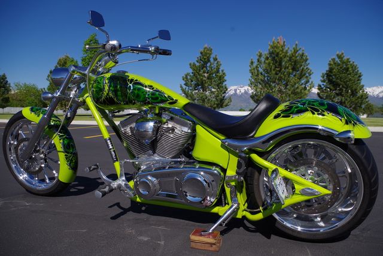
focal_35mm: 27
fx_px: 287
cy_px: 128
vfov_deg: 48.0
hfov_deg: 67.4
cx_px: 192
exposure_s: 1/400
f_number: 8
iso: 100
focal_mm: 18
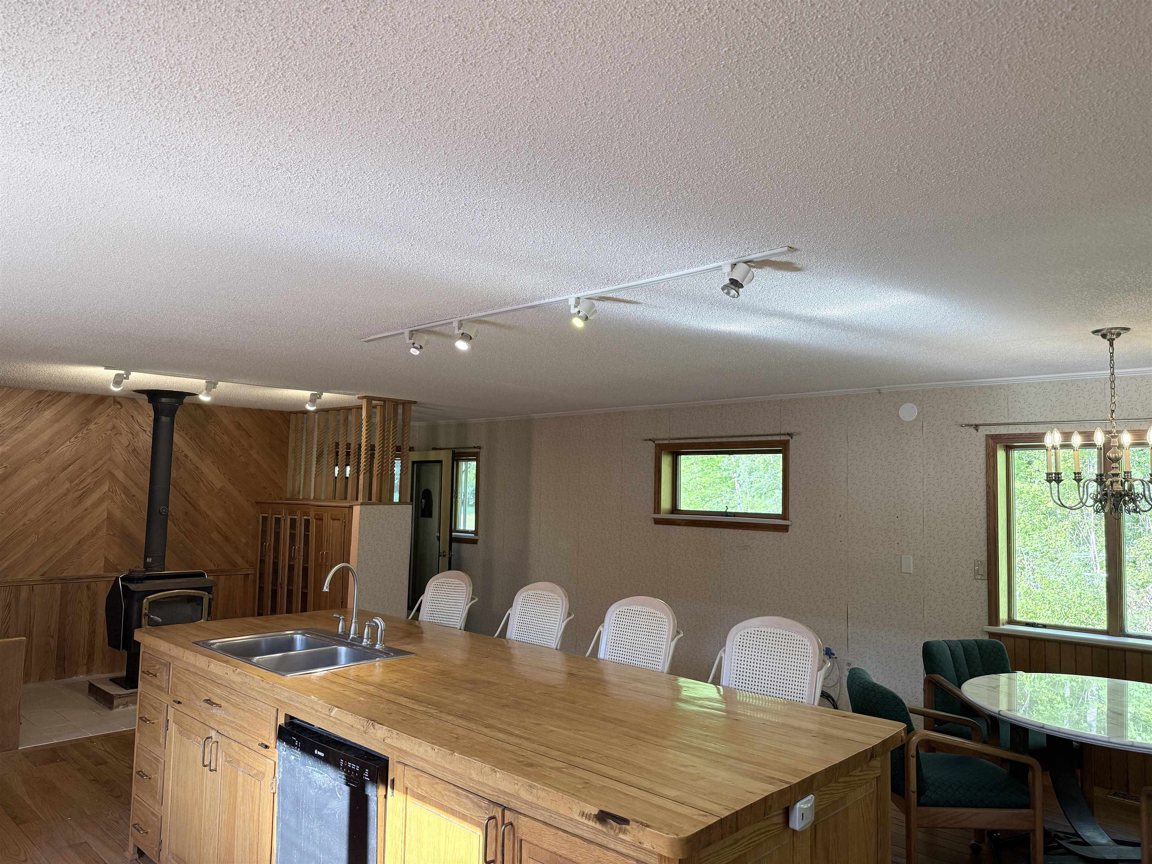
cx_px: 576
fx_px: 799
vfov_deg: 56.8
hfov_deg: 71.6
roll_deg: -0.9
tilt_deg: +4.8
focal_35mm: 24
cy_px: 432
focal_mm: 6.76
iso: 160
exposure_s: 1/149
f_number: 1.78
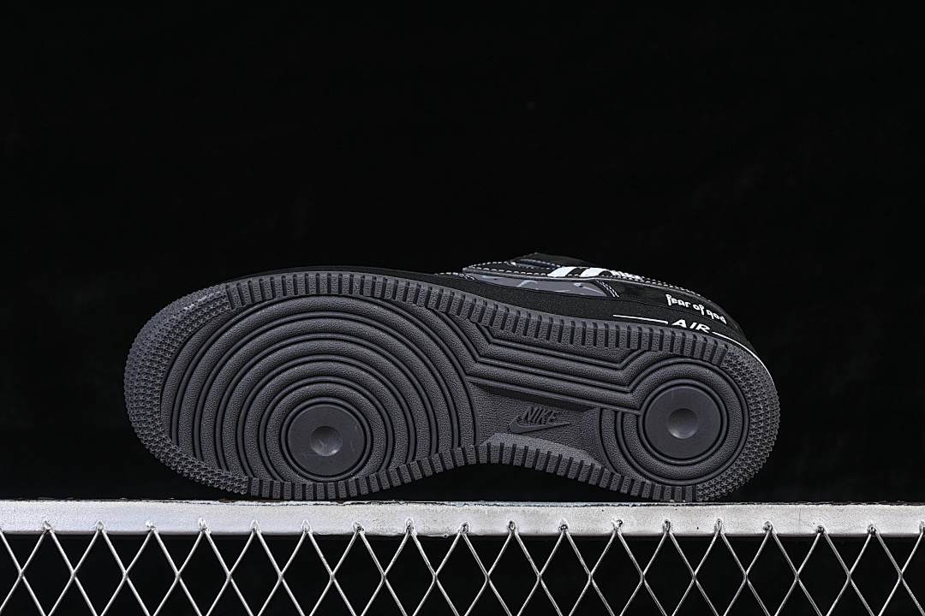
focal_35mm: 75
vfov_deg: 18.2
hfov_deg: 27.0
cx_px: 462
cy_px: 308
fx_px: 1927
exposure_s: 1/60
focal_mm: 50
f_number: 6.3
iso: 160
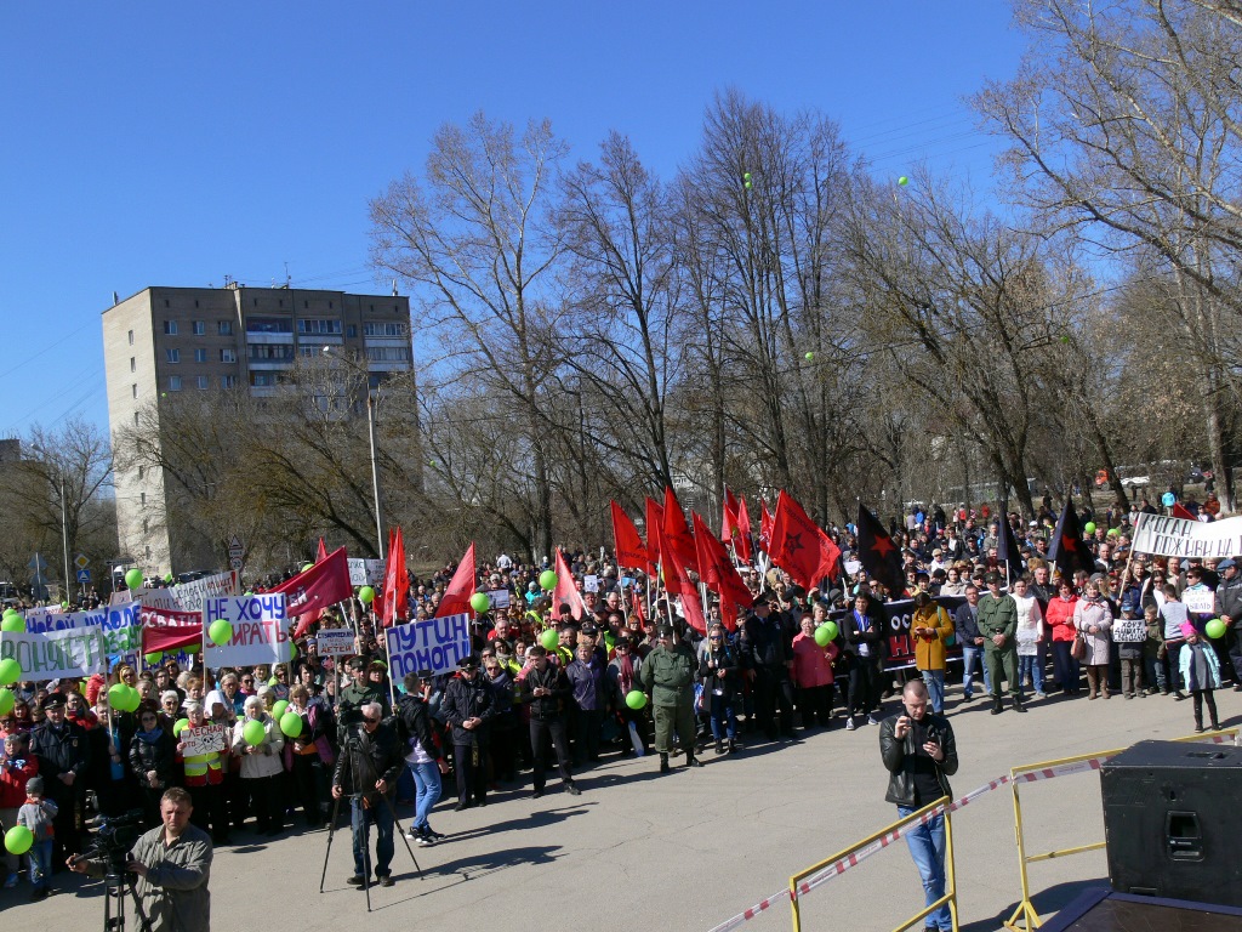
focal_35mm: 35
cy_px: 466
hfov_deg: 52.6
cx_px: 621
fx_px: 1256
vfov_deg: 40.7
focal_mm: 7.4
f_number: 5.6
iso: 80
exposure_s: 1/320
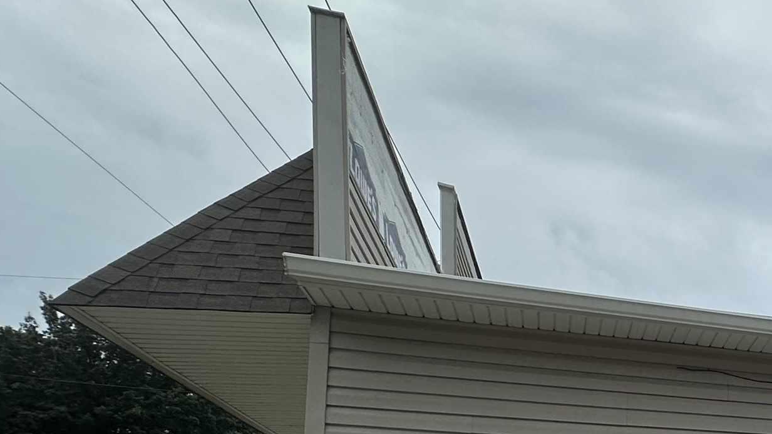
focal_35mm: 38
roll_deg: +2.0
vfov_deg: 27.4
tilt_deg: +6.3
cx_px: 917
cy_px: 525
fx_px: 778
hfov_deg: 39.1
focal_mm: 2.22
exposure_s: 1/694
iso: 40
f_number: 2.2
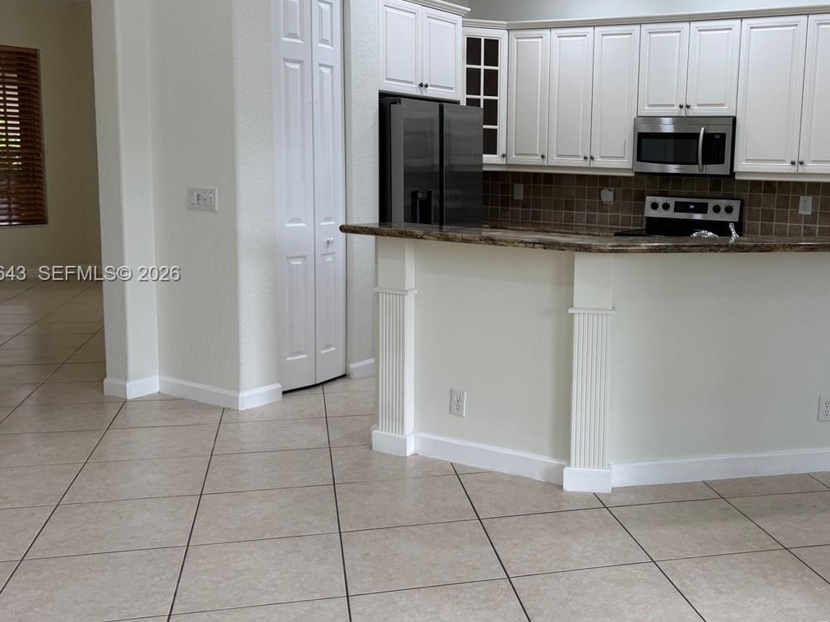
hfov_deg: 47.8
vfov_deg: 37.7
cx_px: 581
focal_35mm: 38
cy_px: 275
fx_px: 911
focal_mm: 6.76
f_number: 1.78
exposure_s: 1/129
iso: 64
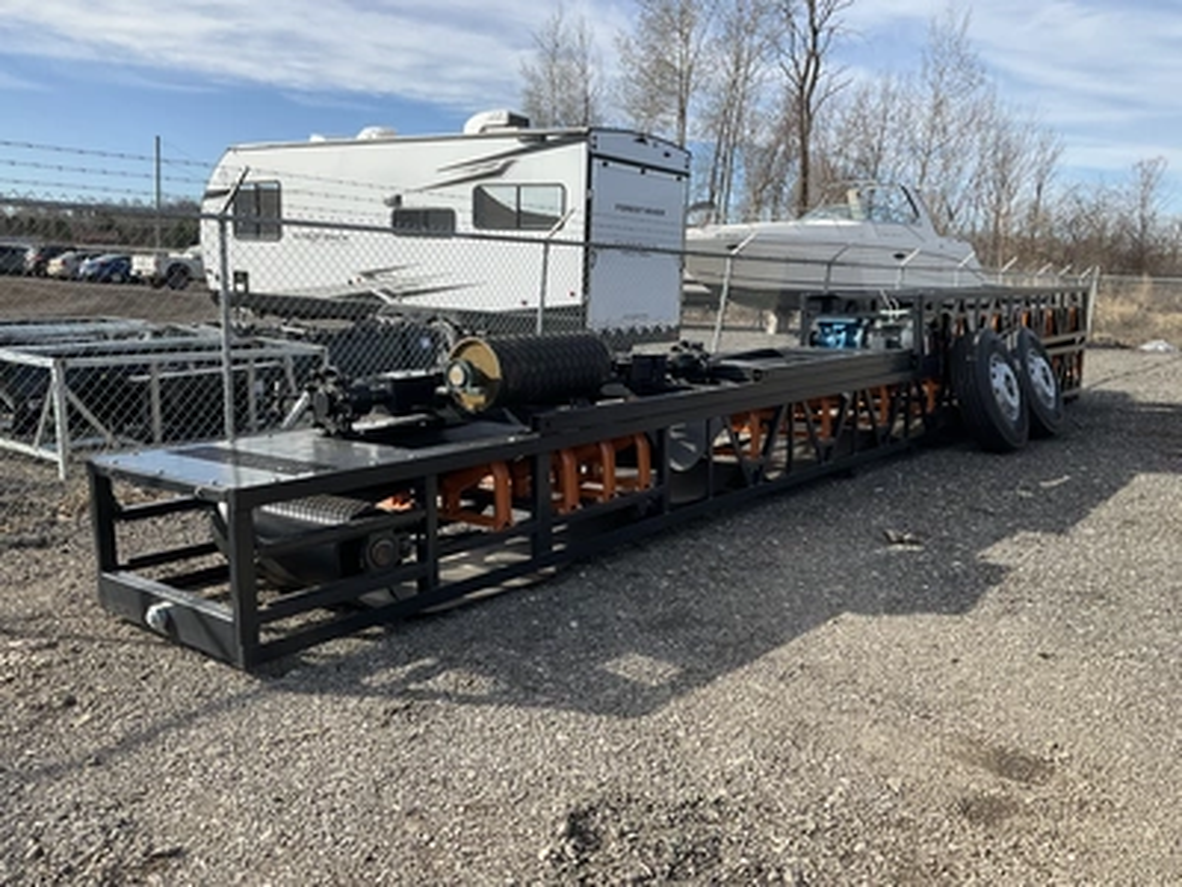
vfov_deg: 48.2
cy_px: 444
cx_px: 591
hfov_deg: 61.7
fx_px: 990
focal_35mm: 29
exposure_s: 1/1311
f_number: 1.8
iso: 25
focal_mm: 3
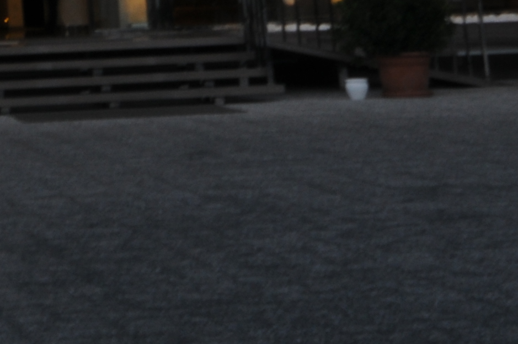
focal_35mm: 137
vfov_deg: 9.2
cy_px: -422
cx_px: -203
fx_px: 1969
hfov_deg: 14.2
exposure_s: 1/1.3
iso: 200
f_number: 32
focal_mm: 20
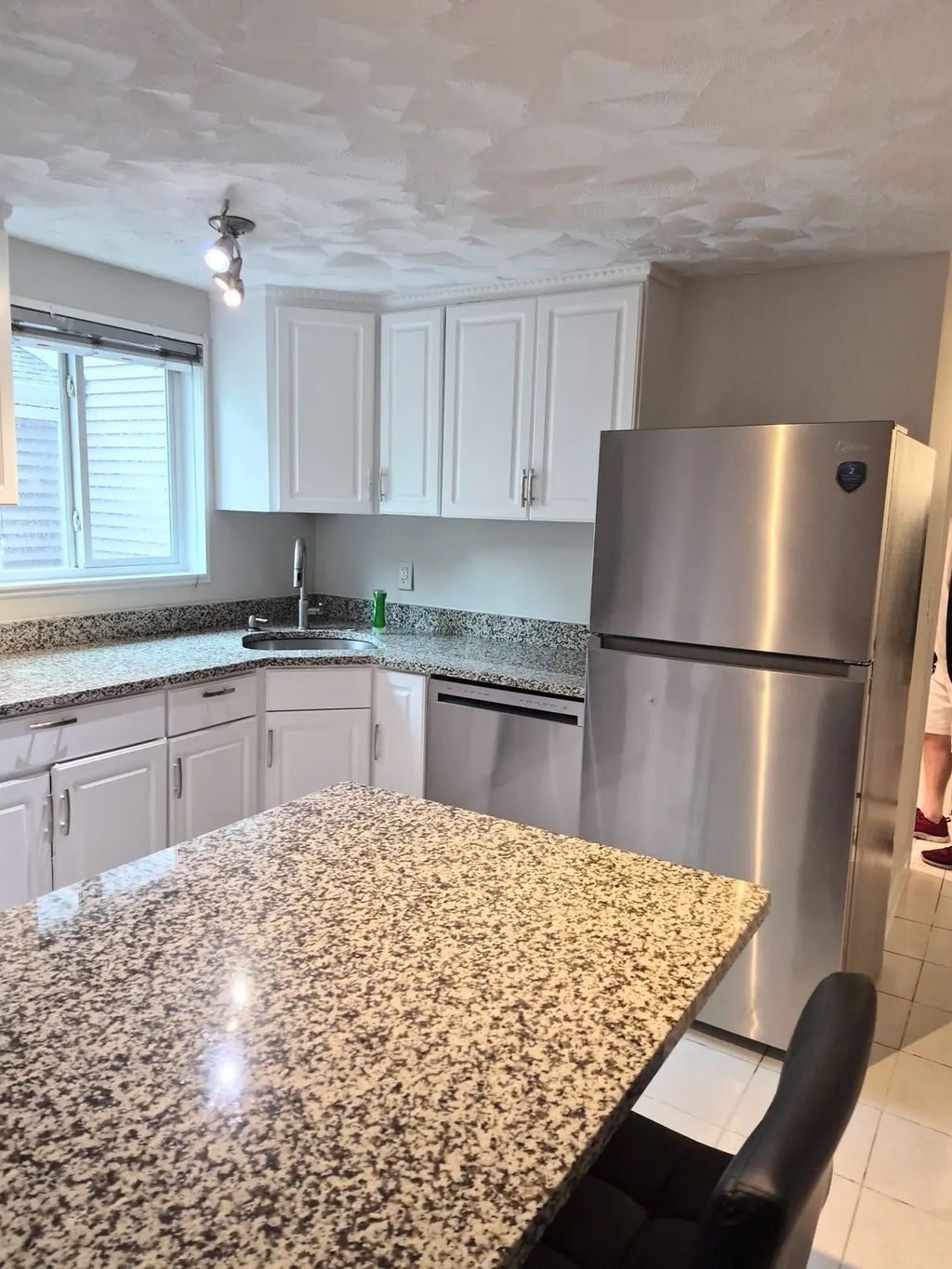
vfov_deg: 73.9
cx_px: 476
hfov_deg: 58.9
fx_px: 843
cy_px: 634
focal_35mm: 23
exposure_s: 1/120
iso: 320
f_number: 1.8
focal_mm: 5.4
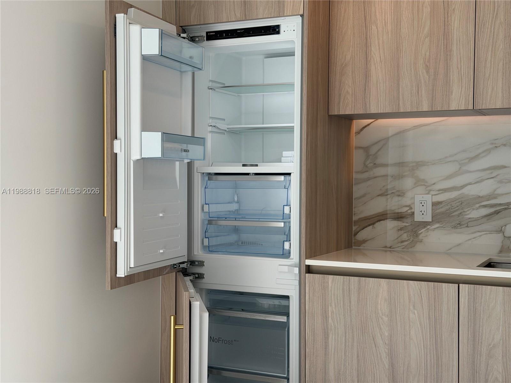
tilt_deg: -1.2
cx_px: 256
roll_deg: +0.1
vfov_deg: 30.3
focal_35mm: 48
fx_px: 709
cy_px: 192
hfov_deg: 39.7
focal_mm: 6.76
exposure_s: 1/447
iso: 64
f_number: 1.78
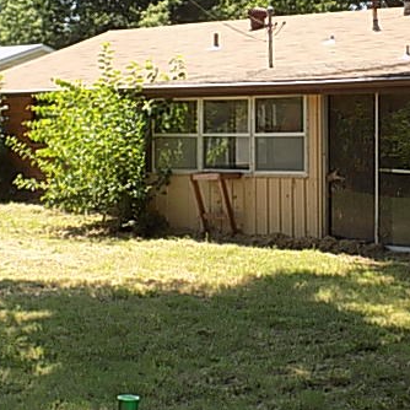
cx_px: 296
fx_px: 1179
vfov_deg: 19.6
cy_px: 119
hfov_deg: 19.6
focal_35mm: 88
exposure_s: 1/250
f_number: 3.9
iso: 80
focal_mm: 9.3
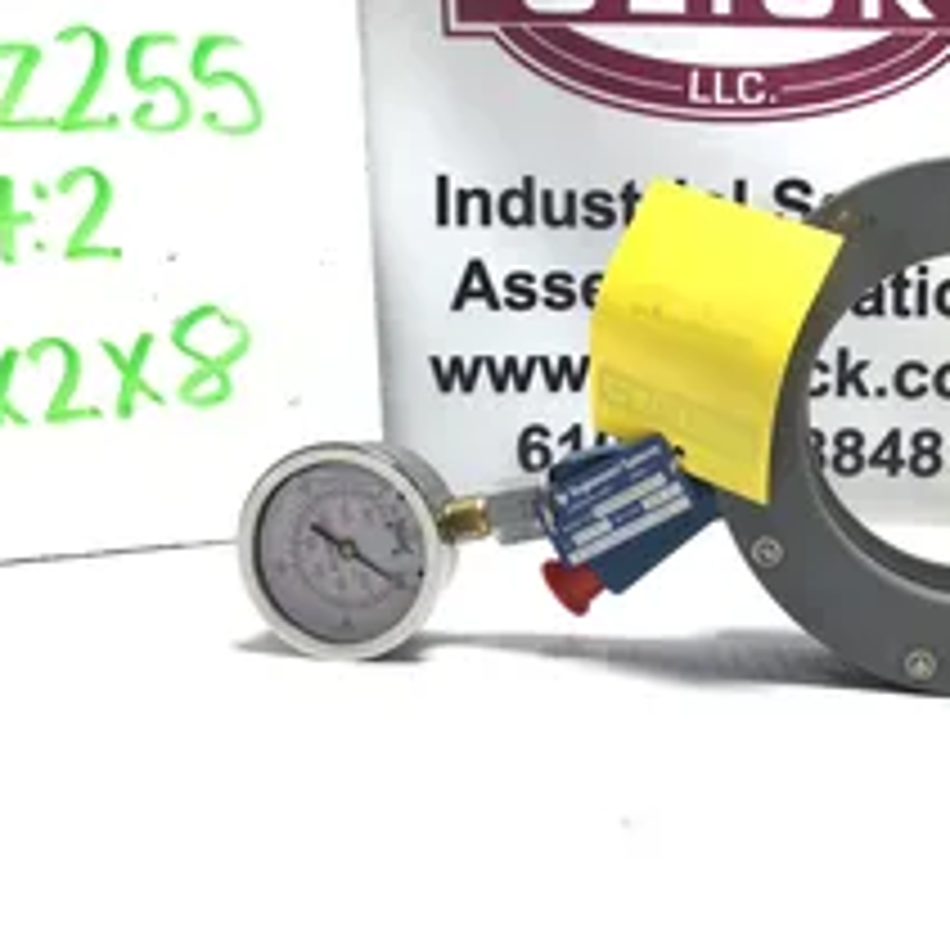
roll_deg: +0.3
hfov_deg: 32.5
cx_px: 644
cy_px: 311
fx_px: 1615
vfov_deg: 32.5
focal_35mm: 52
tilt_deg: -5.2
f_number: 2.4
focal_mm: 3.3
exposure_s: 1/100
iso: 32
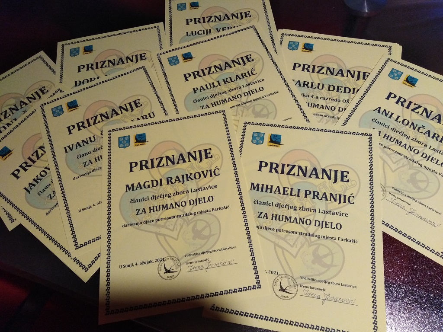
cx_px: 222
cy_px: 166
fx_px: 320
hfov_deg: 69.4
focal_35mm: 25
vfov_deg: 54.9
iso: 499
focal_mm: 3.46
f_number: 2.2
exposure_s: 1/20
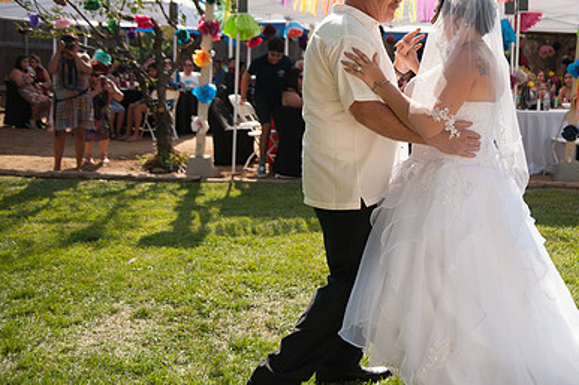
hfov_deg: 40.3
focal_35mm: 48
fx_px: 771
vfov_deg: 27.7
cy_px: 114
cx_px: 417
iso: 200
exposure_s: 1/2500
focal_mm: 32
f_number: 2.8
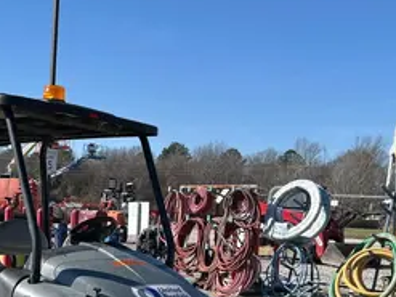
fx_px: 663
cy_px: 282
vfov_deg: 24.3
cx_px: 55
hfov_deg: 31.9
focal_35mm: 58
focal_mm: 5.7
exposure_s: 1/3460
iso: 50
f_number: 1.5
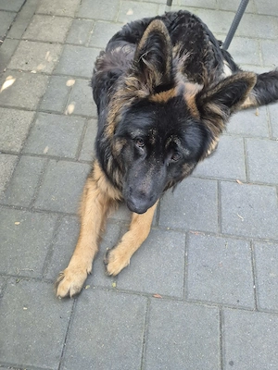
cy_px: 185
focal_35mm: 23
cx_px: 139
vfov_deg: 73.9
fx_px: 246
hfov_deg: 58.9
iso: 200
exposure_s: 1/182
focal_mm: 5.4
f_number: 1.8
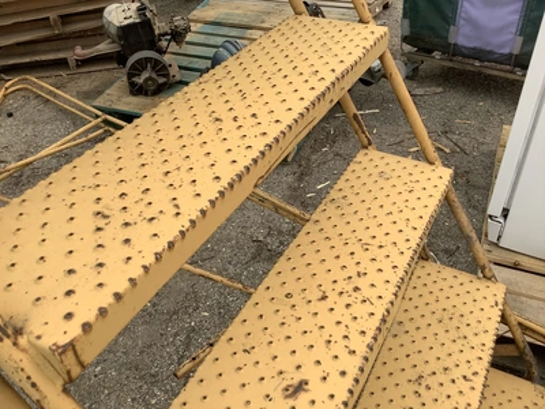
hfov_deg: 58.4
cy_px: 204
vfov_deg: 45.4
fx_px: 488
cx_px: 272
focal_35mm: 31
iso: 25
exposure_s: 1/377
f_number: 2.4
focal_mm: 3.3
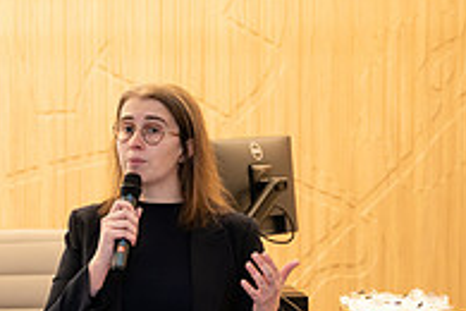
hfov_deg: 16.6
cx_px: -76
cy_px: 297
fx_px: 1540
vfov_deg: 11.4
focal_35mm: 119
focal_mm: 39
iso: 400
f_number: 3.2
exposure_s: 1/160
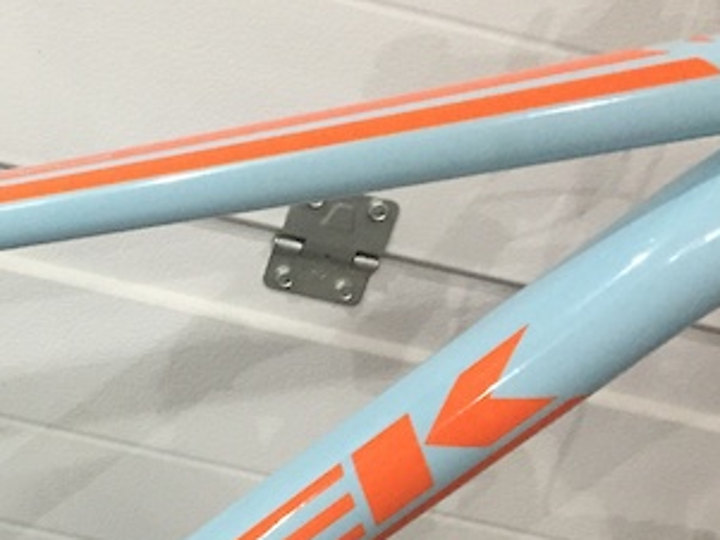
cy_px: 461
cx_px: 0
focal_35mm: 77
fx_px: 1602
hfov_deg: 24.2
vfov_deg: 18.9
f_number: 2.2
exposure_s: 1/20
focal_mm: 4.15
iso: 250
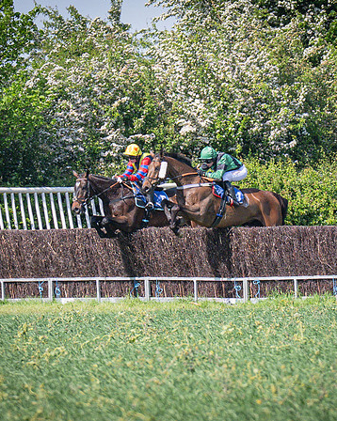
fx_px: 11790
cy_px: 254
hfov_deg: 1.6
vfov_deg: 2.0
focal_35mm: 945
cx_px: 235
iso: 400
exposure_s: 1/2000
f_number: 5
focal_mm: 200
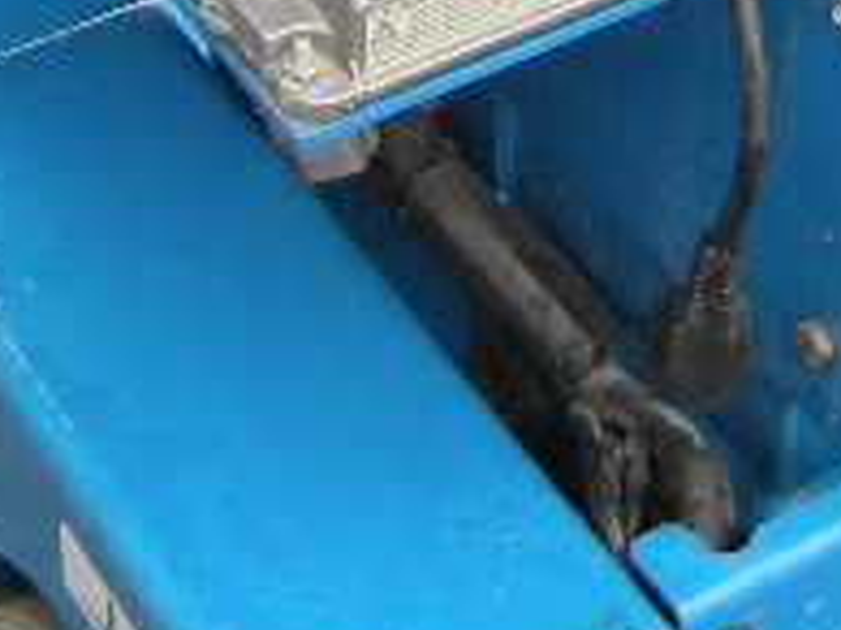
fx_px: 3569
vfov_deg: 9.3
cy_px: -759
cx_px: 315
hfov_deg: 13.4
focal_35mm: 147
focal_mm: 4.7
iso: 64
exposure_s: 1/150
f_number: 2.8
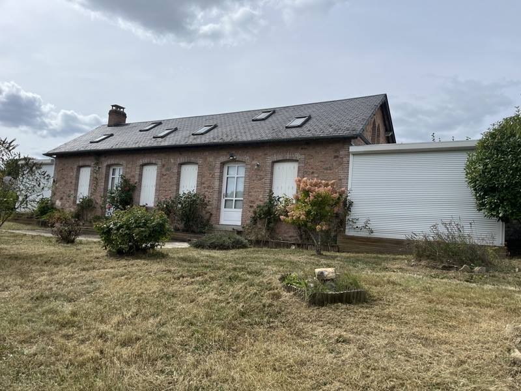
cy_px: 196
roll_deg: -4.9
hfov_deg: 67.3
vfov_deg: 53.1
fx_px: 391
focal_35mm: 26
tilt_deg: +5.2
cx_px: 260
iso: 50
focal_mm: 5.1
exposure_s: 1/6173
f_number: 1.6
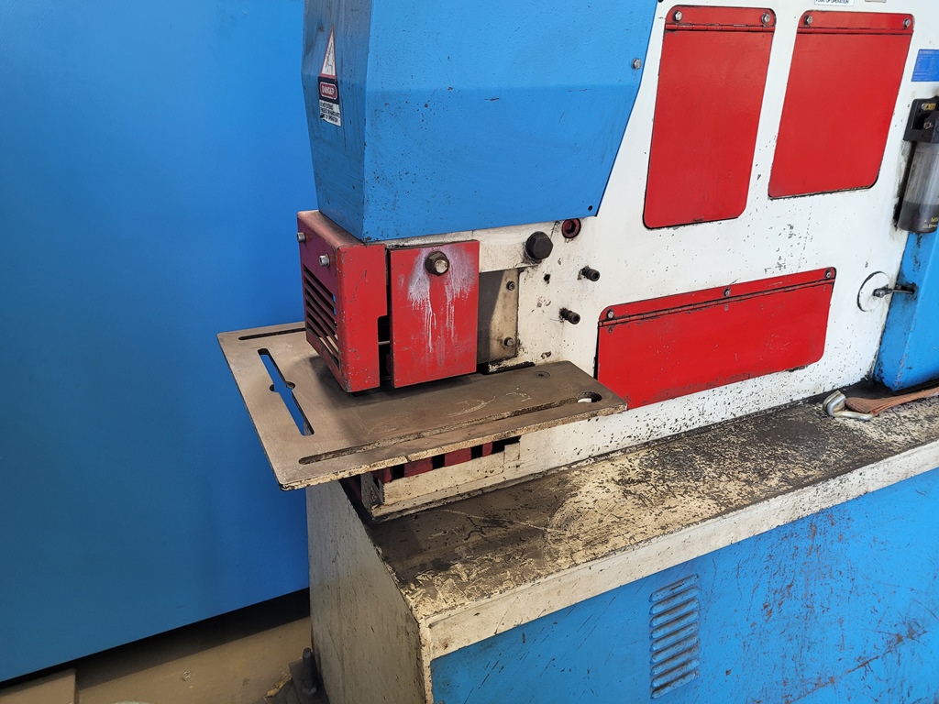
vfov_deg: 53.1
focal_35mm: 26
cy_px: 352
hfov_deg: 67.3
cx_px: 470
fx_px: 705
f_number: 1.8
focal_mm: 5.4
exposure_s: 1/100
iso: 160
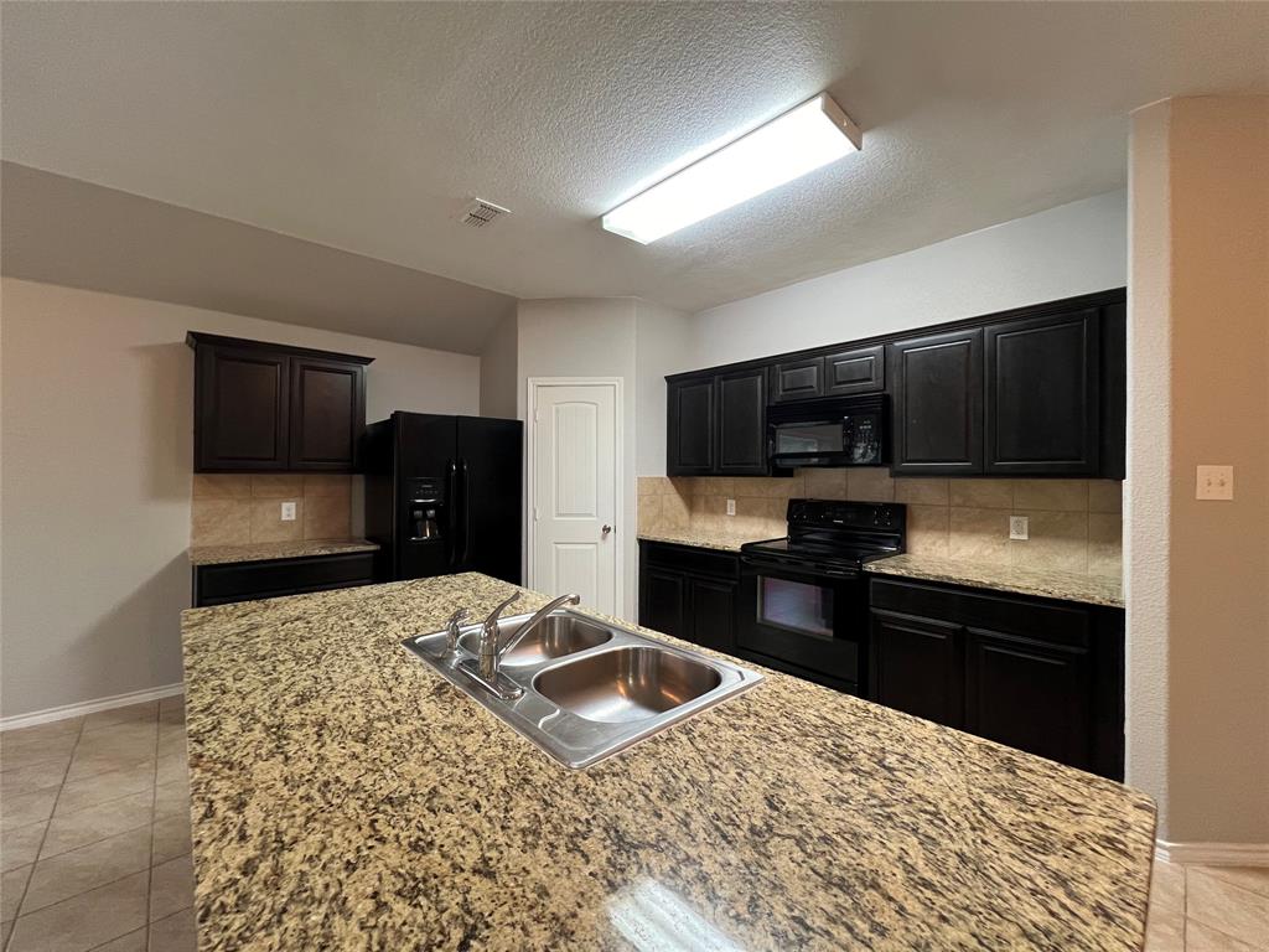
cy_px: 476
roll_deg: -0.2
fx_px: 477
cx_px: 634
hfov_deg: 106.2
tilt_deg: -0.1
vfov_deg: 89.9
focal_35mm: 13
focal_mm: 1.57
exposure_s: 1/60
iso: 250
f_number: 1.8
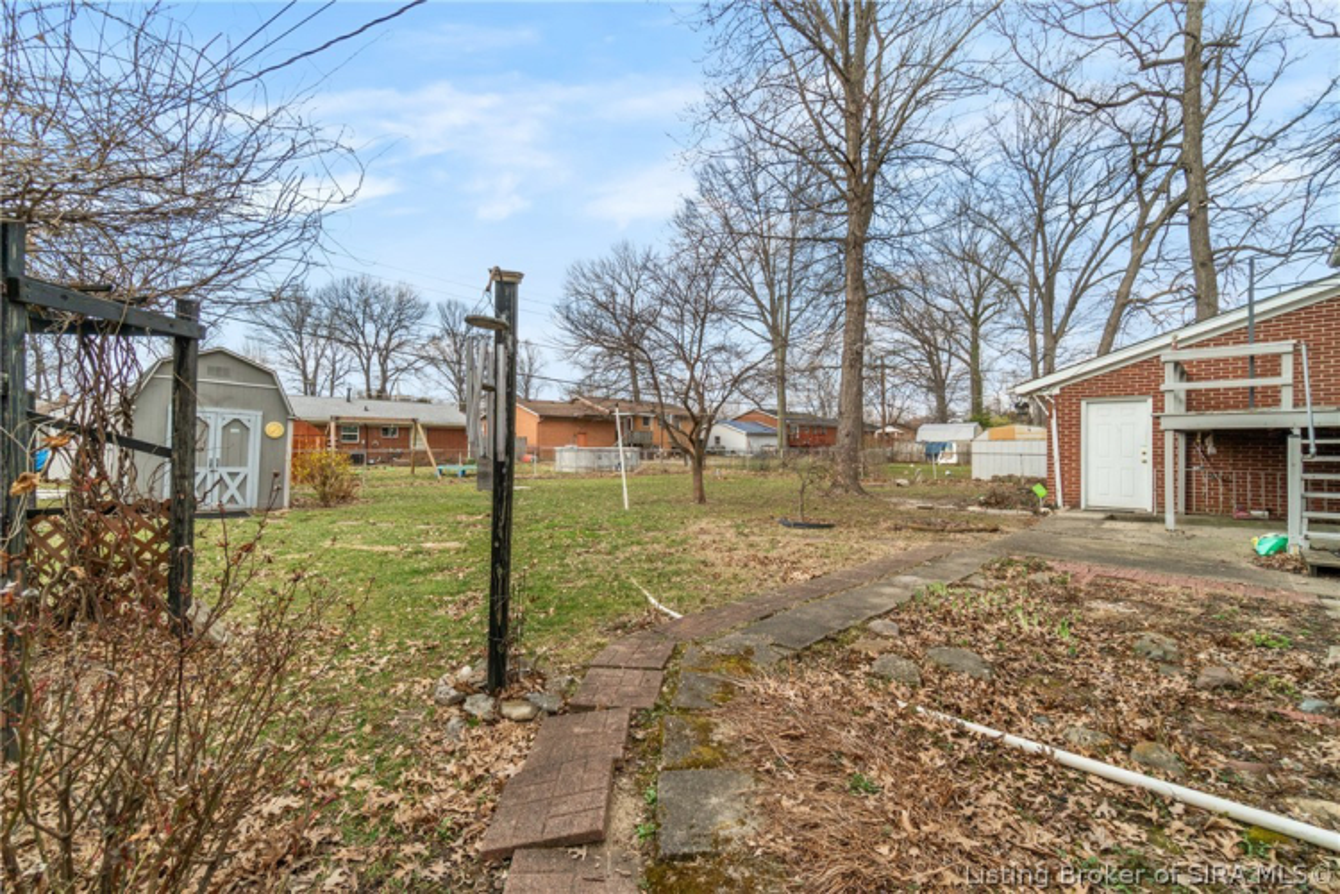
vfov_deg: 77.3
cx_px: 670
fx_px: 558
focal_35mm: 15
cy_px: 447
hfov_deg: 100.4
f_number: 9
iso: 400
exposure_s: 1/320
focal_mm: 10
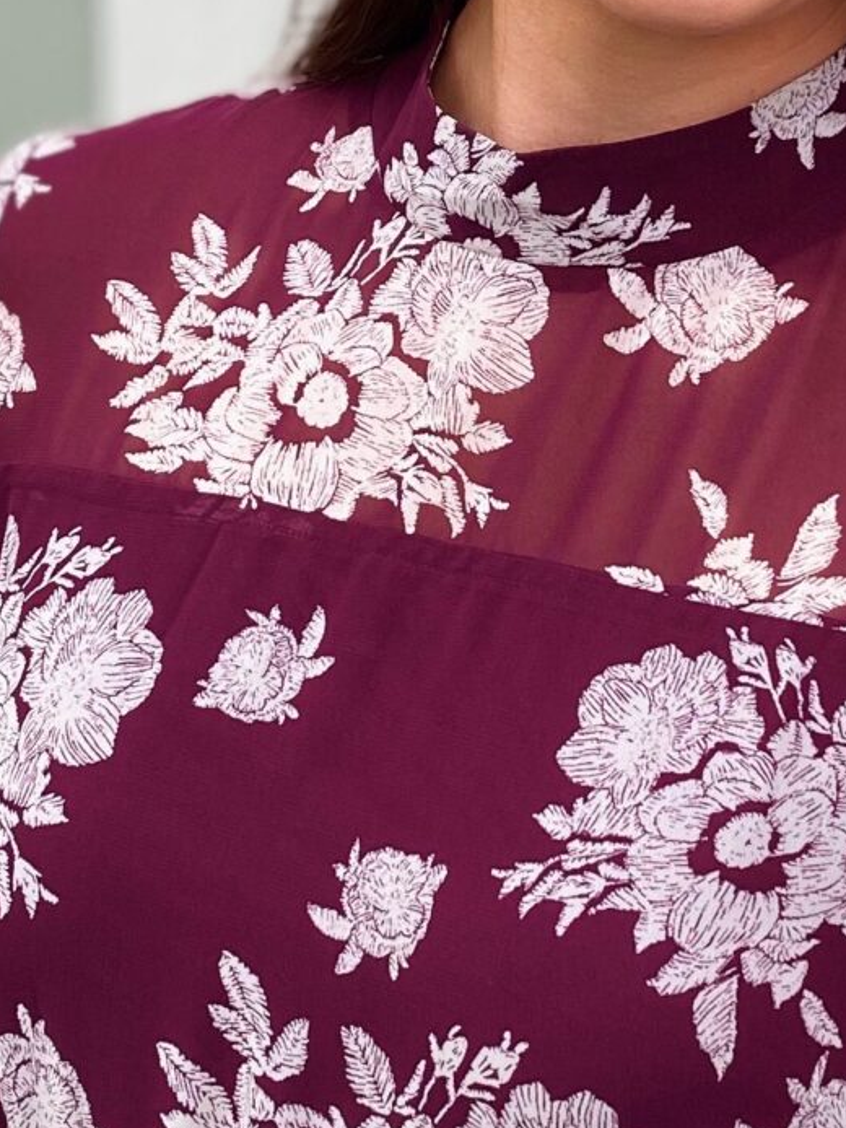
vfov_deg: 20.1
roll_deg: -1.0
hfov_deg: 15.3
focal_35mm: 96
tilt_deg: -5.9
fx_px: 3127
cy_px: 148
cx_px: 648
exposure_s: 1/125
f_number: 1.8
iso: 32
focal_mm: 4.25
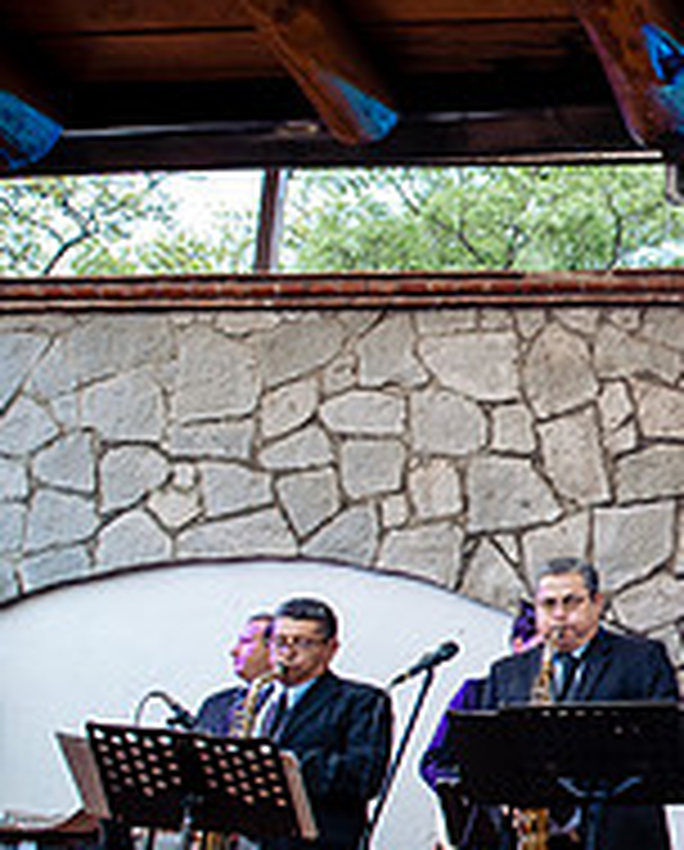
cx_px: 1197
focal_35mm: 69
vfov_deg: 27.5
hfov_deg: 18.1
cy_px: 421
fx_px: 1740
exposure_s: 1/200
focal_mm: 24
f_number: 2.8
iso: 640
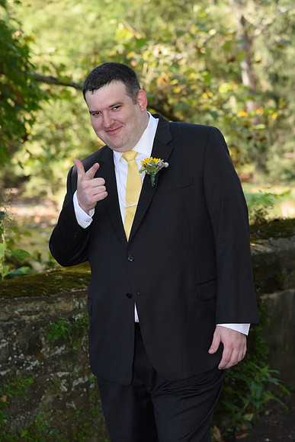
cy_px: 221
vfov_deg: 17.1
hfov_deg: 11.4
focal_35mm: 120
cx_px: 148
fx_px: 1474
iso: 640
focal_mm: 120
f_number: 5.6
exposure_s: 1/200
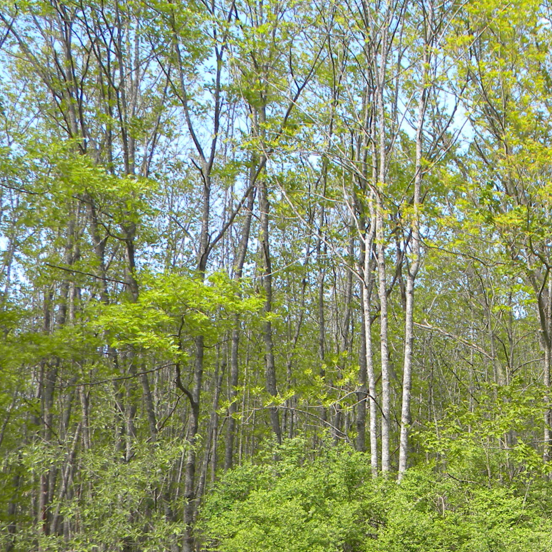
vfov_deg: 29.2
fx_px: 1028
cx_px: 560
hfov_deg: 28.1
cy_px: 463
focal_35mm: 57
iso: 80
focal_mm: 5
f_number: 3.5
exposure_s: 1/67.1
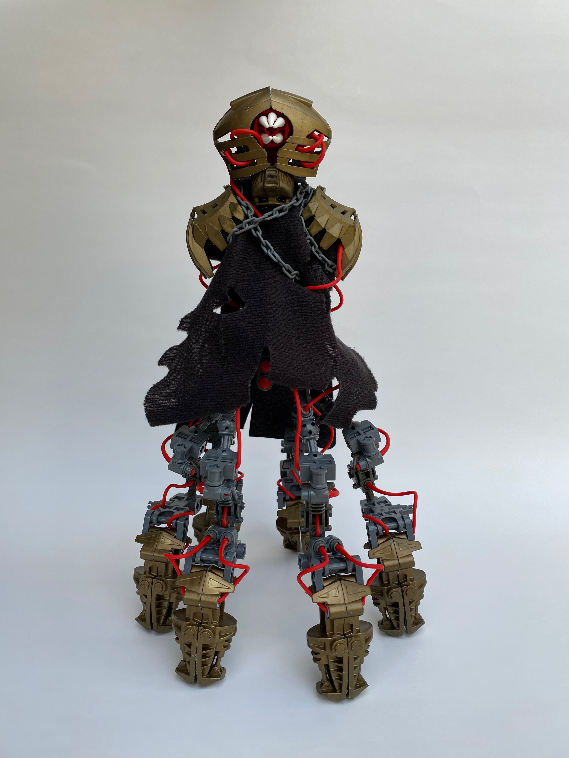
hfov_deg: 53.1
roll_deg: -0.9
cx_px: 284
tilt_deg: -6.7
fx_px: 570
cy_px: 379
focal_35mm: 26
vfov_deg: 67.3
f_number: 1.8
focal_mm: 4.25
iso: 32
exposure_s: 1/702
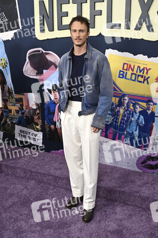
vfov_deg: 51.9
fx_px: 244
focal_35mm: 37
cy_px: 119
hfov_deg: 35.9
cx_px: 79
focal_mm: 37
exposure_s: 1/250
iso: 1000
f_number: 5.6
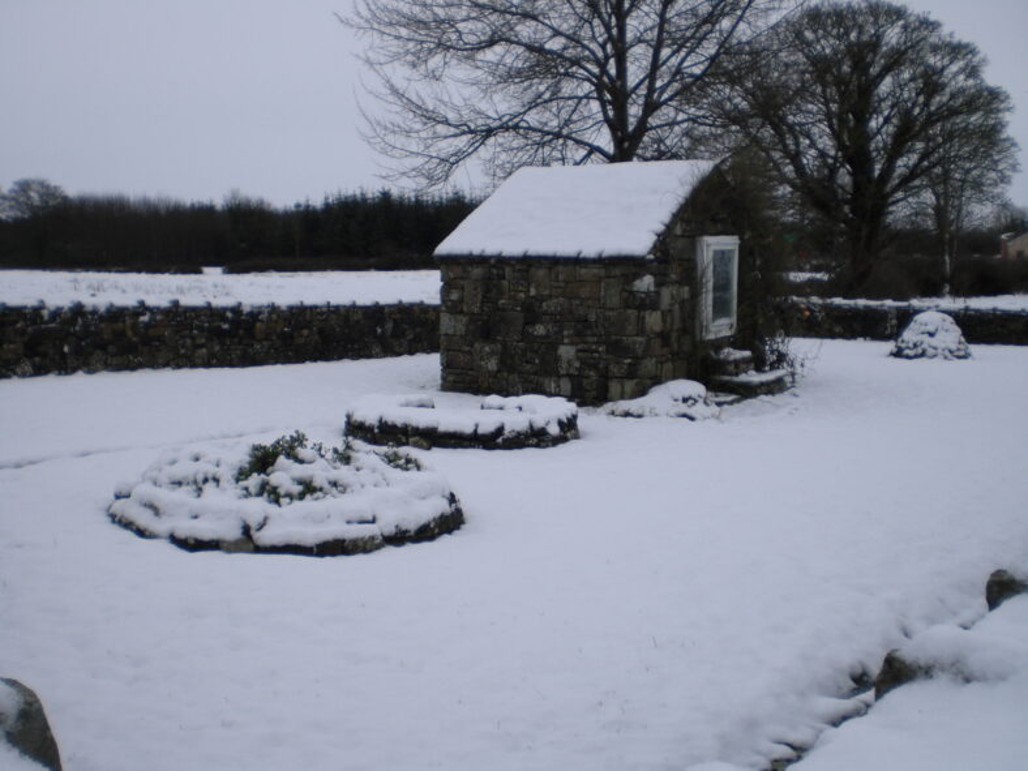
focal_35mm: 38
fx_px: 1128
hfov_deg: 49.0
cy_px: 386
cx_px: 514
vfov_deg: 37.7
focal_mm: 6.3
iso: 50
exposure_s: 1/250
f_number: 3.1
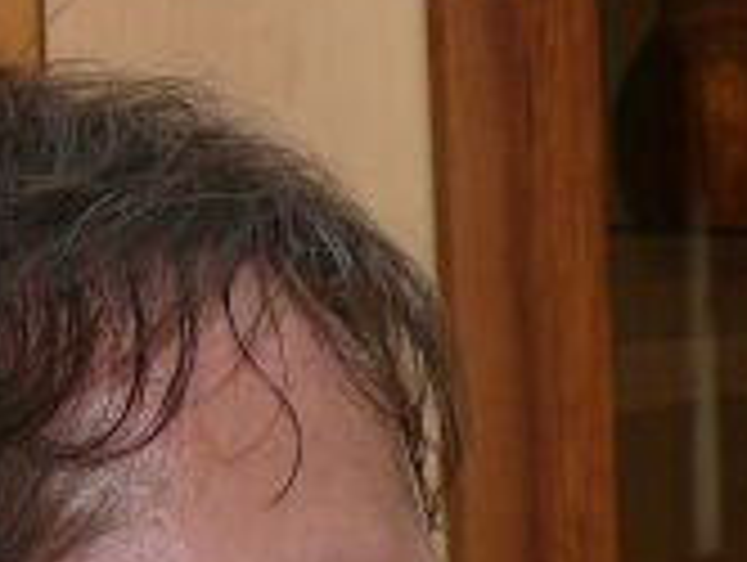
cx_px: 166
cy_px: 697
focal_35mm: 276
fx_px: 5965
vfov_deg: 5.4
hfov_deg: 7.2
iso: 100
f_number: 4
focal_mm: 13.3
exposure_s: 1/30
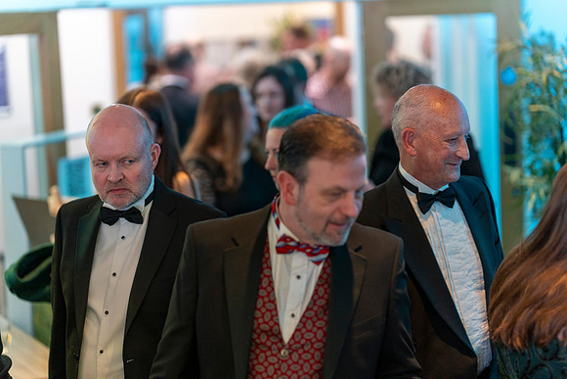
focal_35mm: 85
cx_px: 284
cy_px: 190
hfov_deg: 23.9
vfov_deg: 16.1
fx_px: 1339
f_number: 1.6
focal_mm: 85
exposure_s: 1/160
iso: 1250
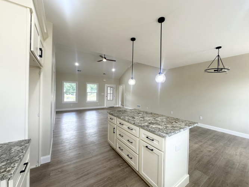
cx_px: 124
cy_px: 94
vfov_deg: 85.7
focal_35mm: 14
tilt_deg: +0.0
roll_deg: -1.5
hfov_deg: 102.1
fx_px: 101
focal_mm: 2.22
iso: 80
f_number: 2.2
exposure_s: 1/120
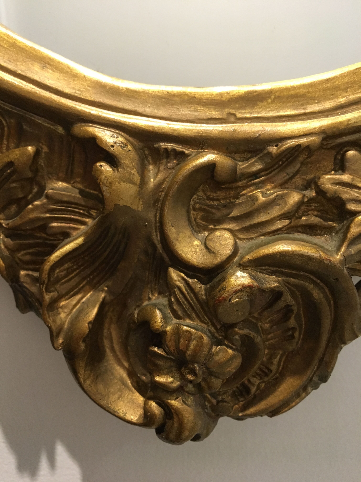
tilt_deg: -7.9
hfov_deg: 48.2
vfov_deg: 61.7
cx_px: 180
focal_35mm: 29
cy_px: 241
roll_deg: +1.5
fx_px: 403
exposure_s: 1/33
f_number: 2.2
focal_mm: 4.15
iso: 160
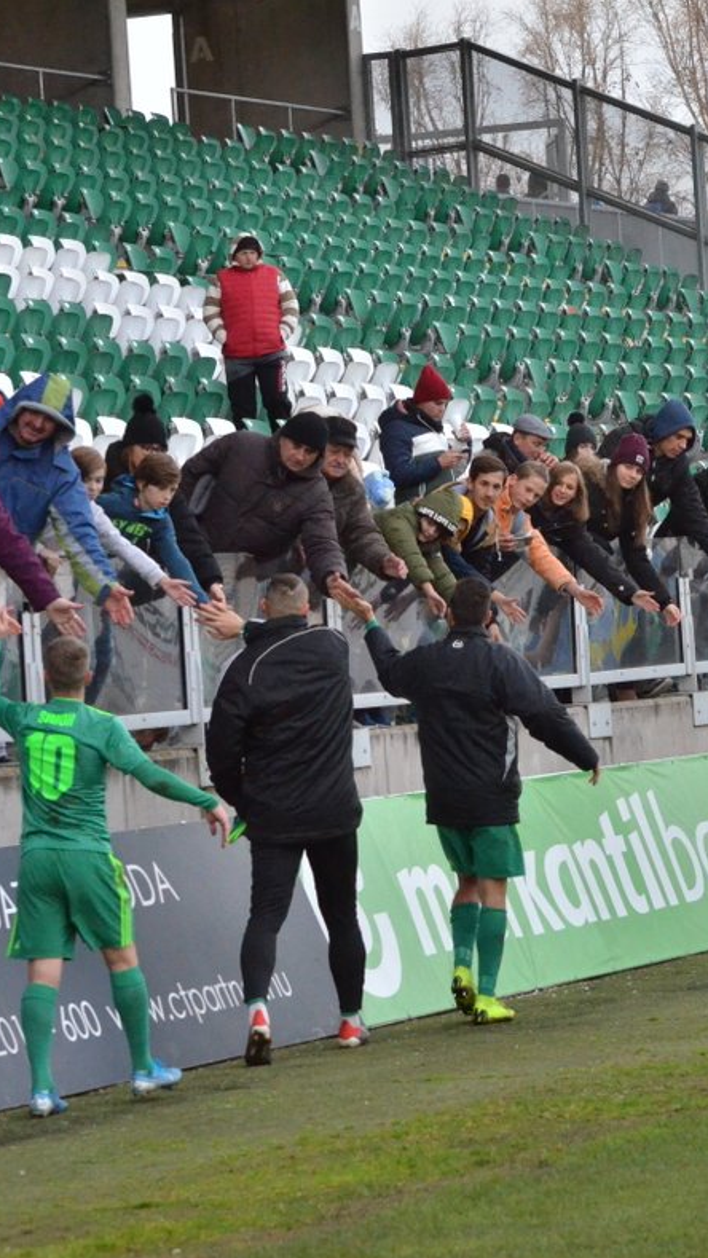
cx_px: 633
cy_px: 631
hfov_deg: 7.3
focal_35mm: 167
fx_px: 5572
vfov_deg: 12.9
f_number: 8
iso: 3200
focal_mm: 70
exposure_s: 1/1000
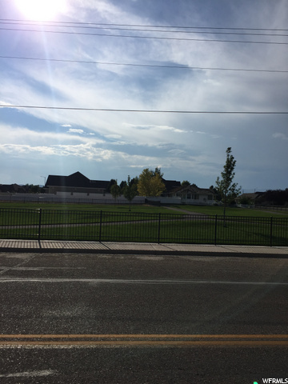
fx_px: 322
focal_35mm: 29
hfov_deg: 48.2
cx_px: 144
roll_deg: -2.5
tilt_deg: +0.6
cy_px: 192
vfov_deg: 61.7
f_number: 2.2
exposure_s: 1/7937
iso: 32
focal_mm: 4.15
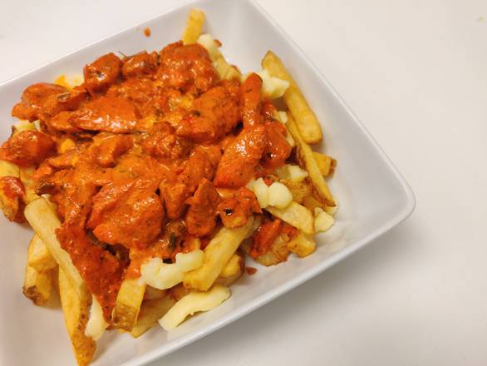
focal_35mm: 25
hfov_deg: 69.4
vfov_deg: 54.9
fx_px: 352
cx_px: 244
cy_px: 183
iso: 320
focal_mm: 4.25
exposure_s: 1/33
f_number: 1.7
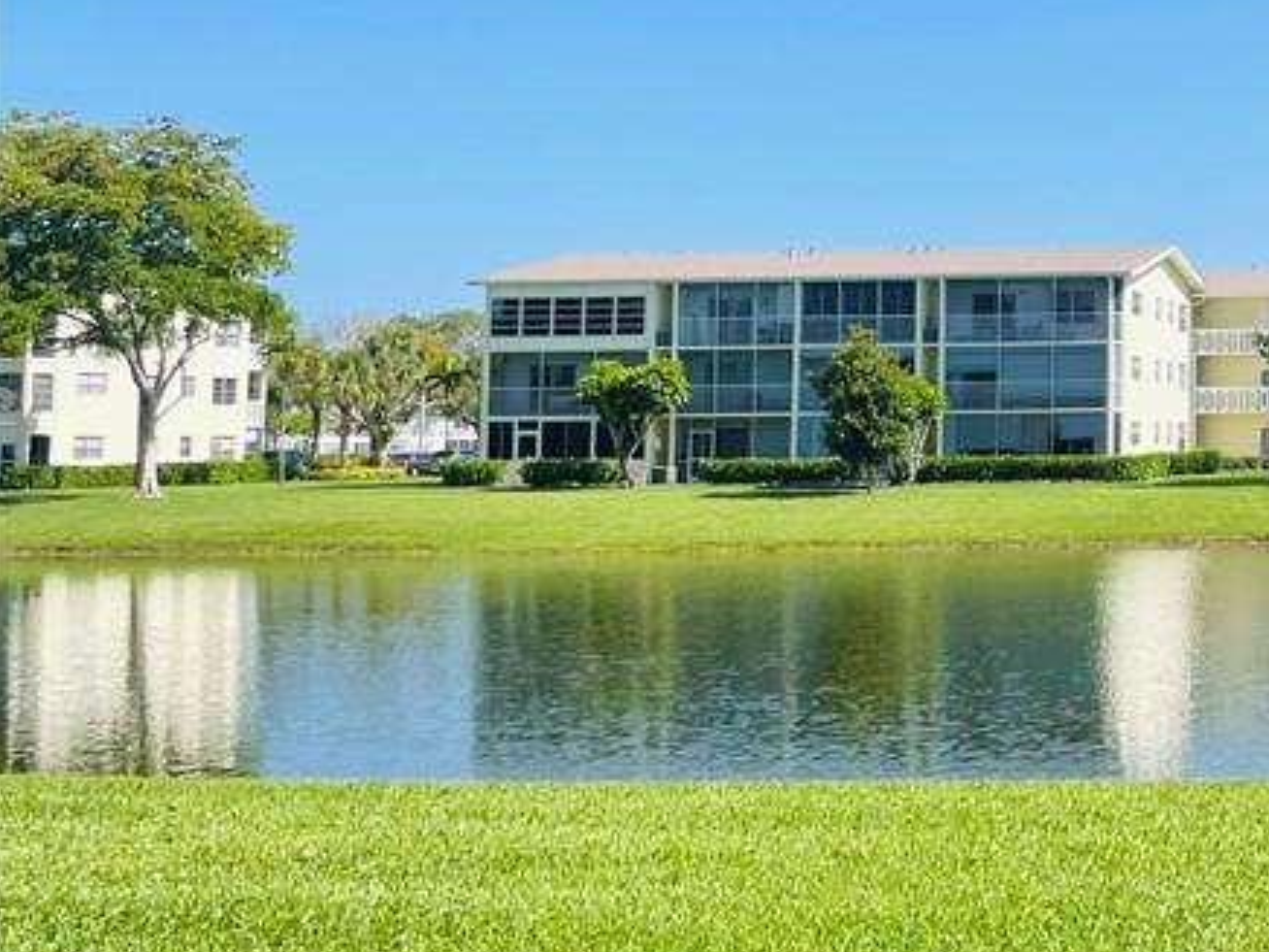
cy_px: 250
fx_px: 2236
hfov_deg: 28.1
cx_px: 1484
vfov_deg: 23.8
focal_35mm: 61
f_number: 1.6
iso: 32
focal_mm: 4.2
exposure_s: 1/3300
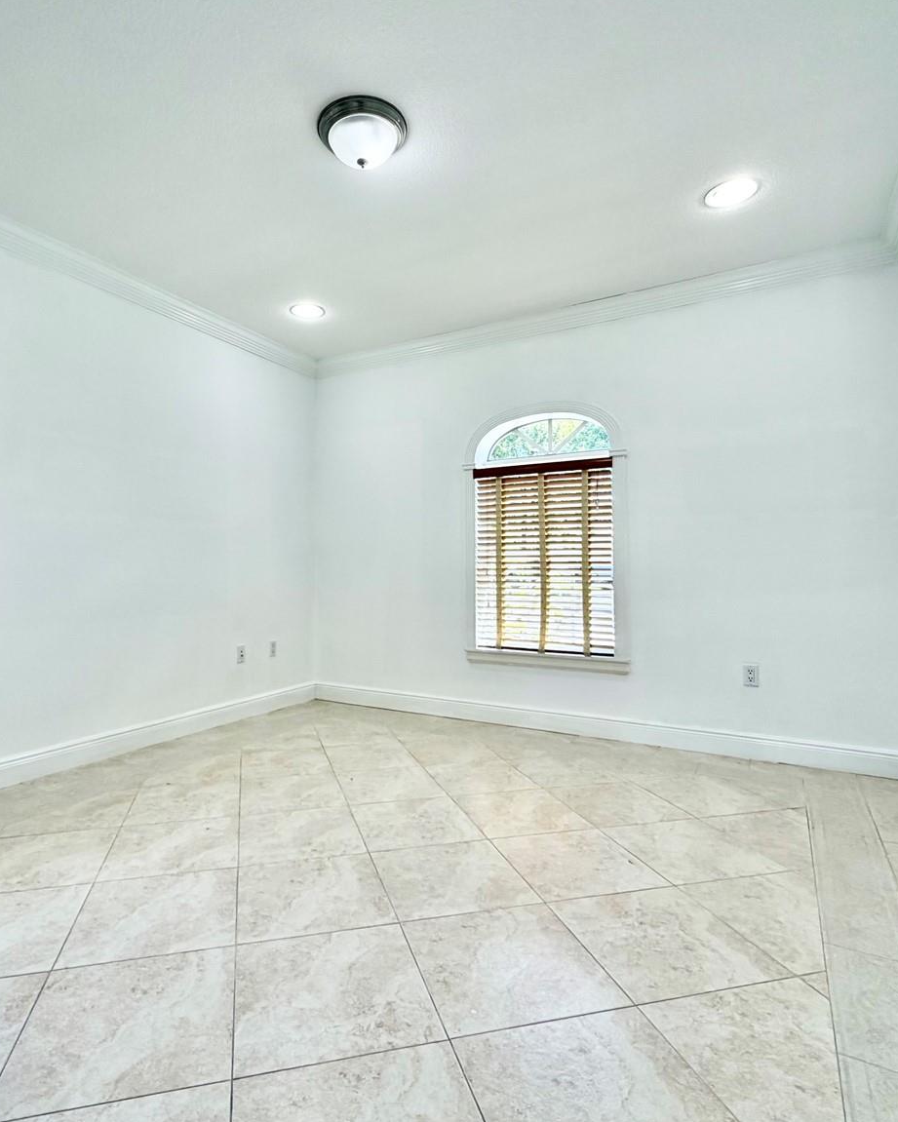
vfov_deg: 83.3
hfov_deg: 70.6
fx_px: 631
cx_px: 397
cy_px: 548
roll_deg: +0.1
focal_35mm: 19
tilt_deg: +1.6
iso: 80
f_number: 2.2
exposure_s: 1/120
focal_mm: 2.22
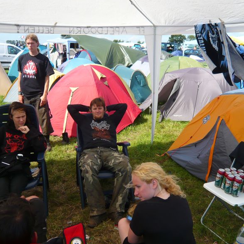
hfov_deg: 48.3
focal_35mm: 34
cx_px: 139
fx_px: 271
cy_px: 121
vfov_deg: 48.4
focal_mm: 4.6
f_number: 2.8
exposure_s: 1/800
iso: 100
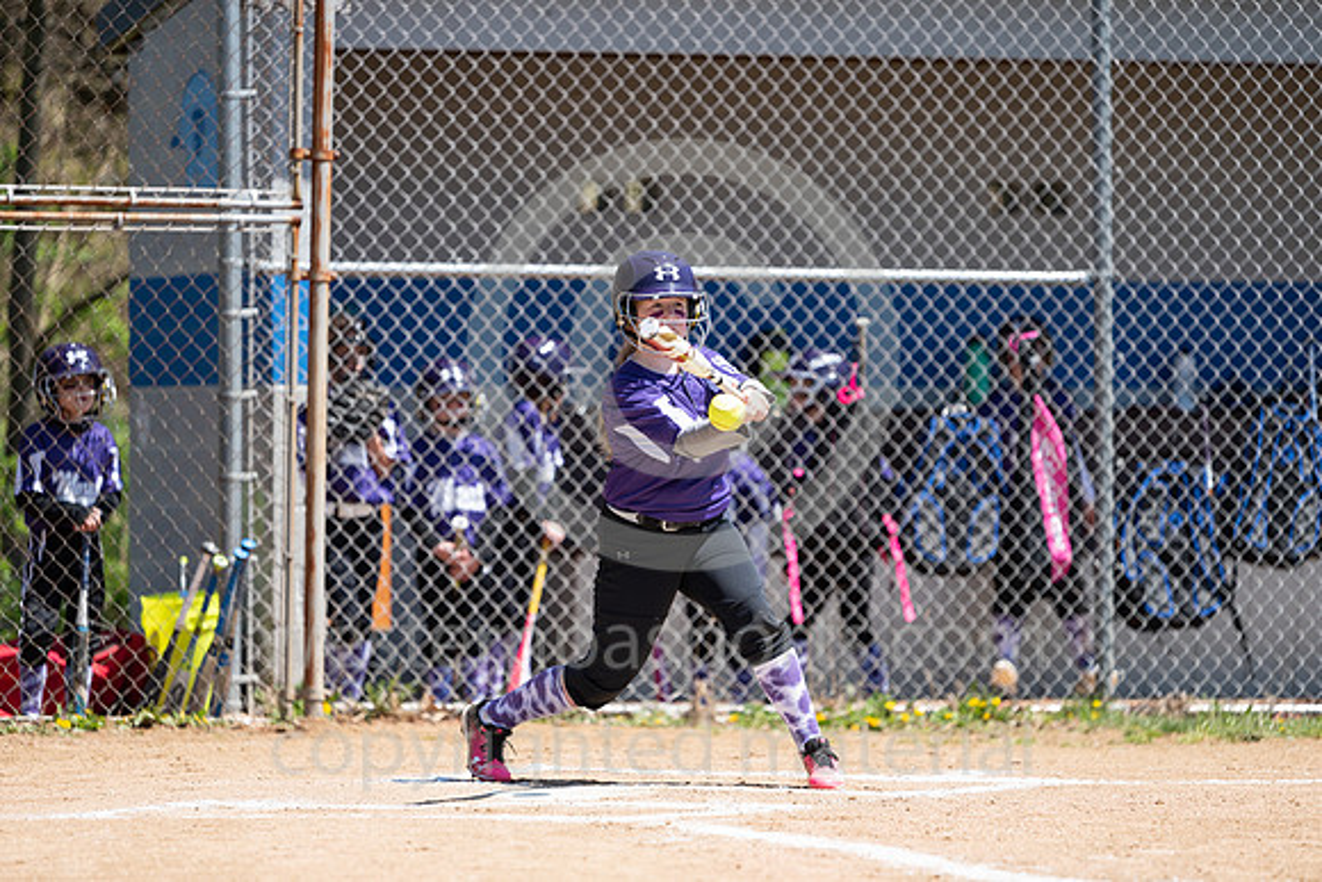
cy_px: 441
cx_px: 661
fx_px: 7346
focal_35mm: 200
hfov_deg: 10.3
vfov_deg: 6.9
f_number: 3.2
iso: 200
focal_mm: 200
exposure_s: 1/2000
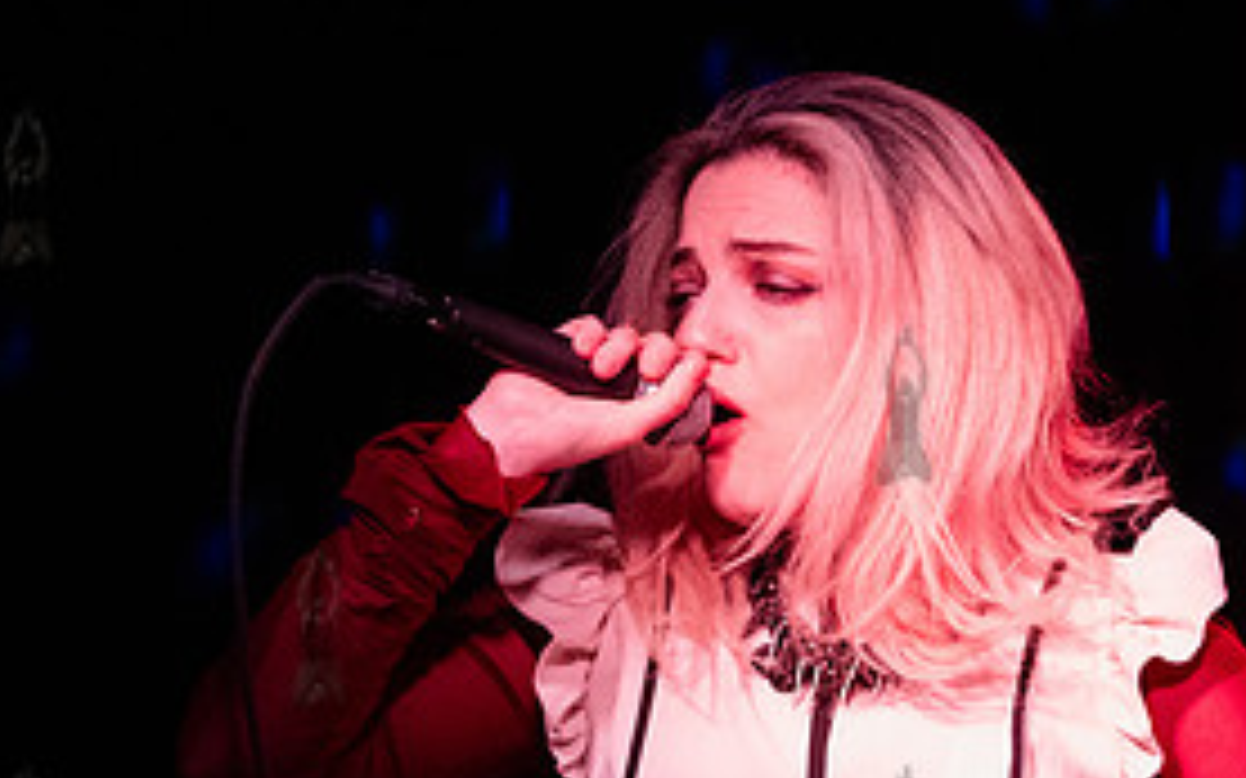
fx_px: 4991
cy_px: 869
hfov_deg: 14.2
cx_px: 847
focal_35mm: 147
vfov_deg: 8.8
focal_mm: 66
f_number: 4
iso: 12800
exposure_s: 1/320
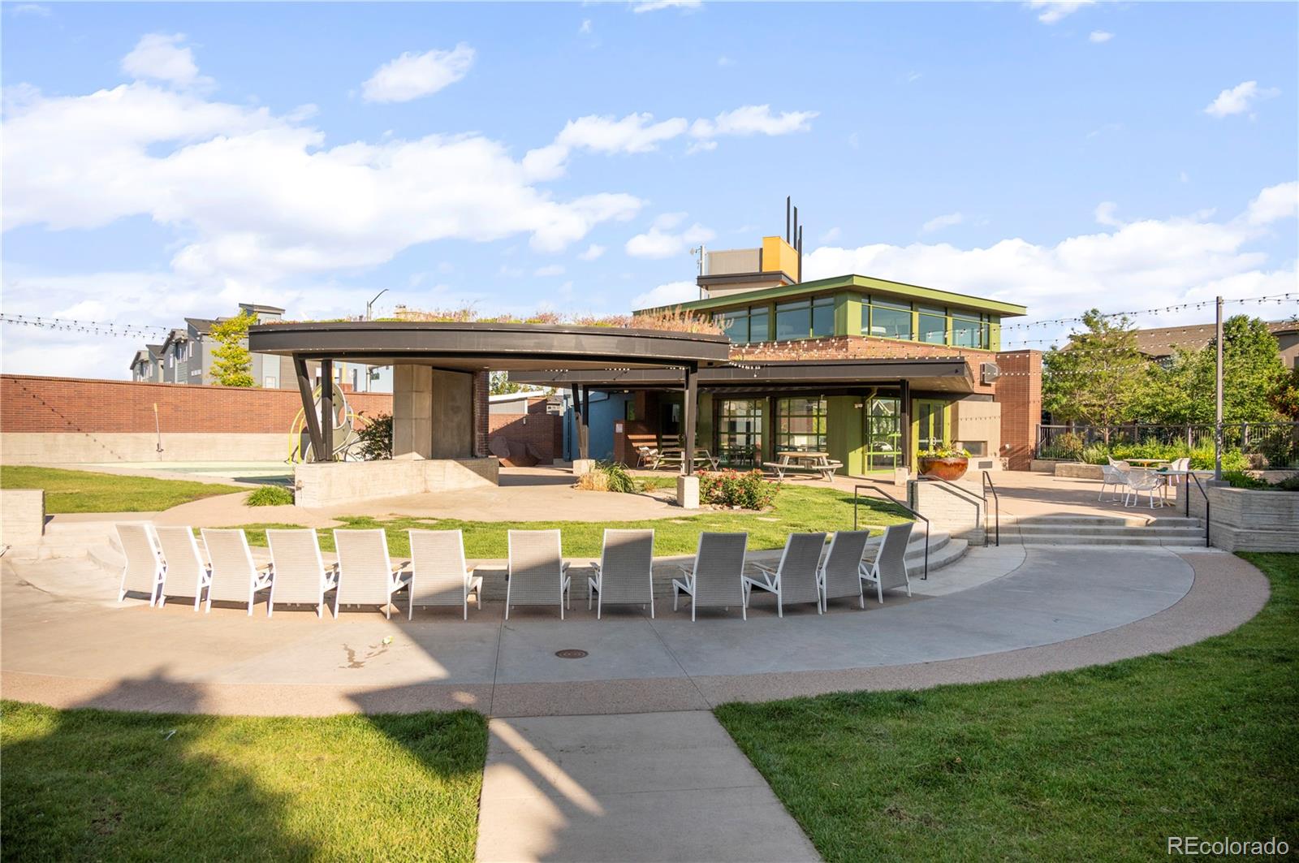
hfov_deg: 73.8
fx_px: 865
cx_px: 650
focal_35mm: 24
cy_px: 432
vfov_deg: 53.0
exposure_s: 1/5000
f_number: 4
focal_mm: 24
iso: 640
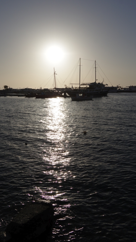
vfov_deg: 56.4
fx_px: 224
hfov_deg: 33.5
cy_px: 105
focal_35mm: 35
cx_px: 86
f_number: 9
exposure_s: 1/3200
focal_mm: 18
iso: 200
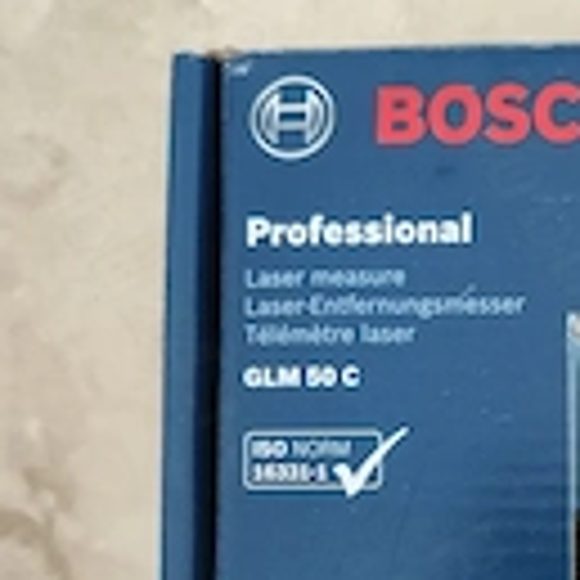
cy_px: 499
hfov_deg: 26.1
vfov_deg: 26.6
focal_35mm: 63
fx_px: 1194
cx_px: 562
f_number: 1.69
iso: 2301
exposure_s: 1/33.3
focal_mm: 7.01
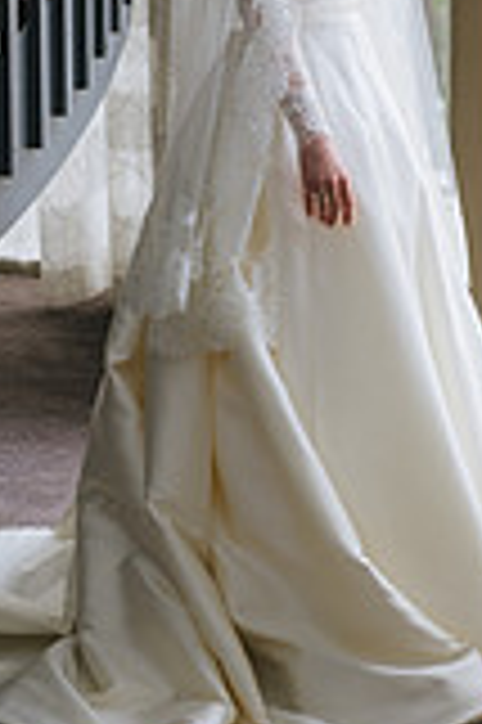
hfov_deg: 11.1
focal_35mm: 123
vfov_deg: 16.3
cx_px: 423
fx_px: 2475
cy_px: 4
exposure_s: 1/250
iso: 200
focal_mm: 44
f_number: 2.8
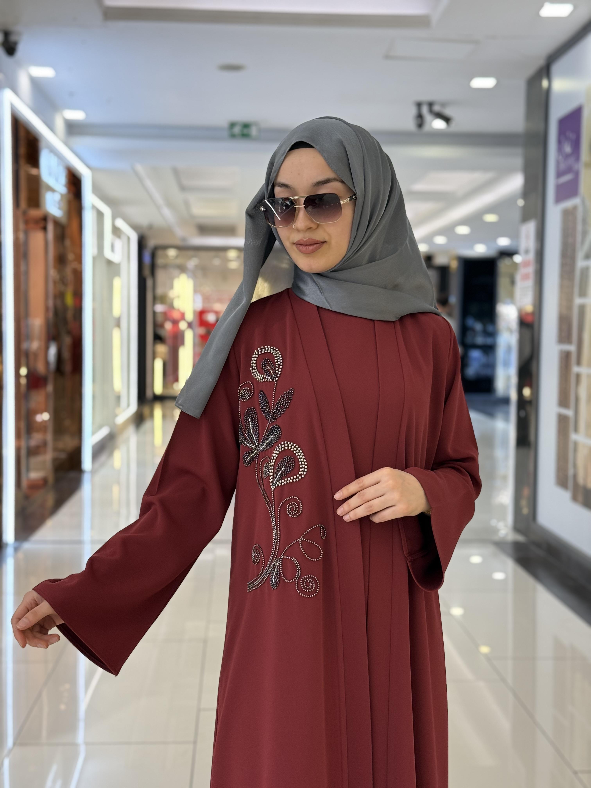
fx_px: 1093
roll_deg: -0.8
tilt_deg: -3.0
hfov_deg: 30.3
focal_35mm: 48
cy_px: 394
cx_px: 296
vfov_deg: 39.7
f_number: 1.78
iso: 64
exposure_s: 1/100
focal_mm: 6.76
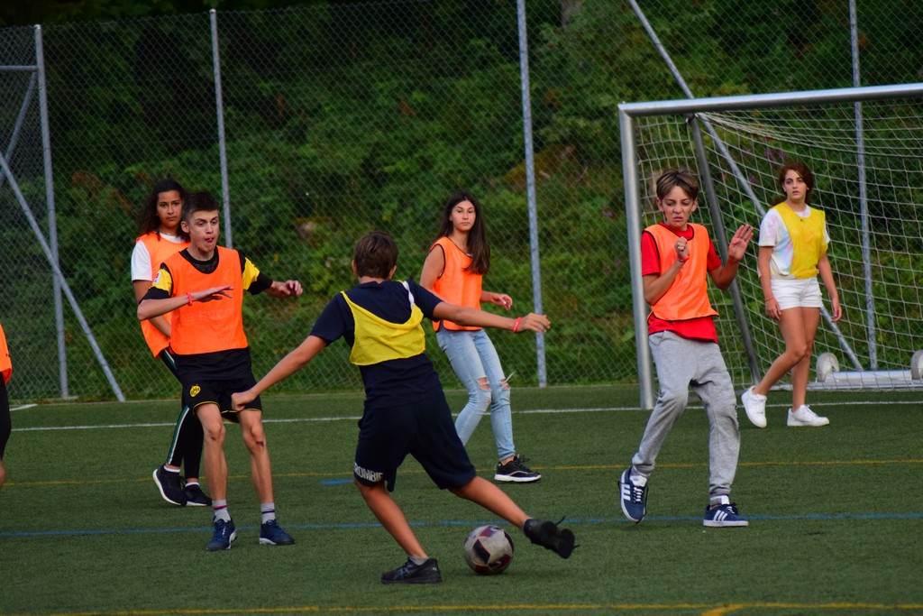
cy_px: 308
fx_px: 5385
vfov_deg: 6.5
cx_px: 462
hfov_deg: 9.8
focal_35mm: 210
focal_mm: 140
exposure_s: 1/320
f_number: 4.2
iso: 1600
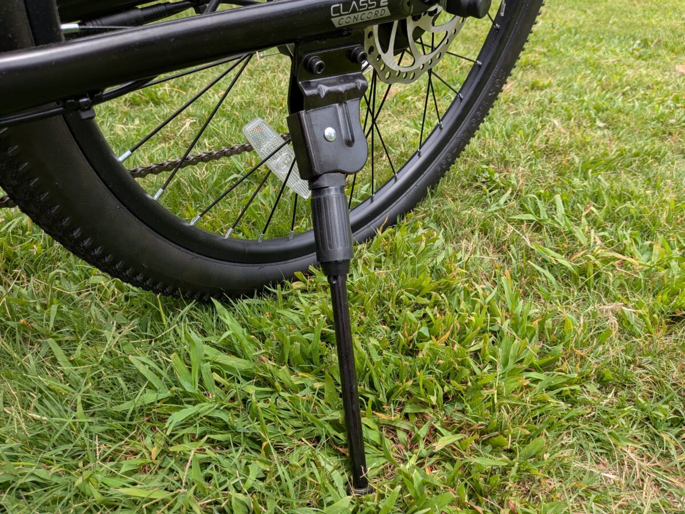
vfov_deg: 56.8
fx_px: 475
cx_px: 342
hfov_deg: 71.6
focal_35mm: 24
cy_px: 257
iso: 25
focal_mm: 4.53
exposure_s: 1/317
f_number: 1.7
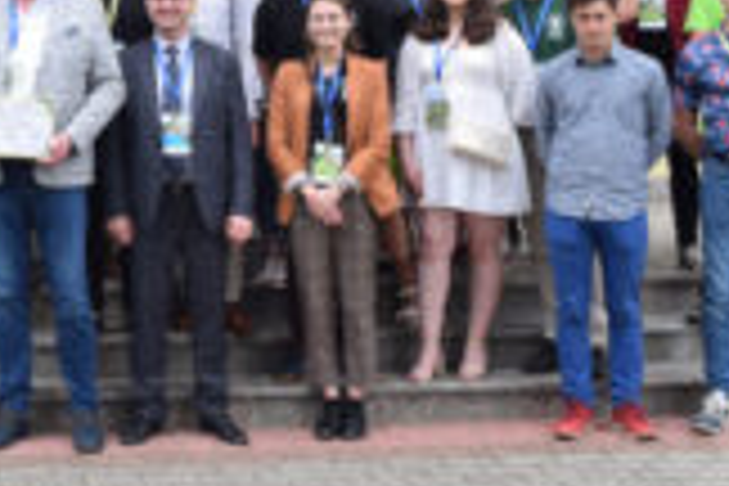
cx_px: -171
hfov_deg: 18.8
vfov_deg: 13.1
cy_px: -65
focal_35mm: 102
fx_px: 2065
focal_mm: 22
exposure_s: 1/250
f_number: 8
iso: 400
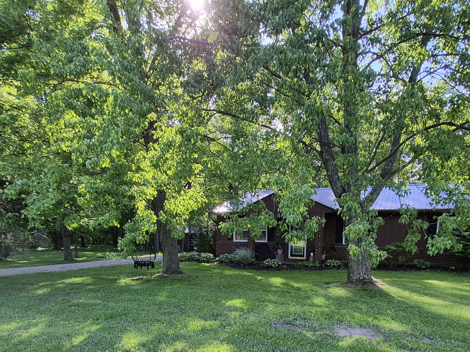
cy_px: 284
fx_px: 299
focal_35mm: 22
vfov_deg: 56.5
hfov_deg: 76.1
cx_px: 262
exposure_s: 1/150
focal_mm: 1.74
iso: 40
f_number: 2.2
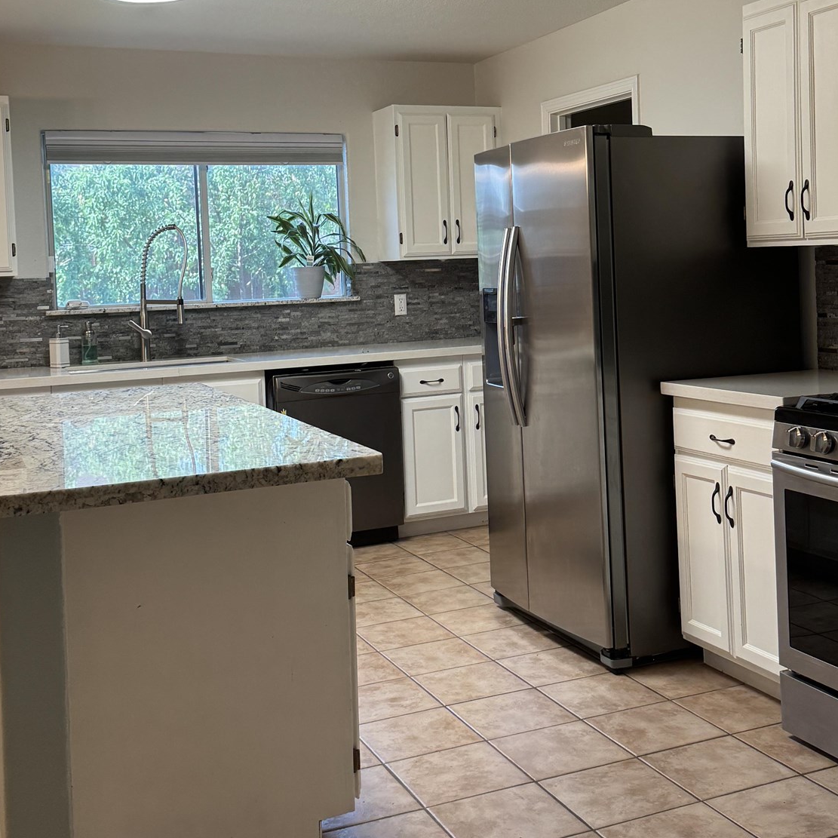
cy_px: 295
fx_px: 1205
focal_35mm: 44
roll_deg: +3.2
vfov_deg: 38.0
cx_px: 490
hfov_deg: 38.2
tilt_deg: -2.3
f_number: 1.78
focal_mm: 6.76
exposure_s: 1/120
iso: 200
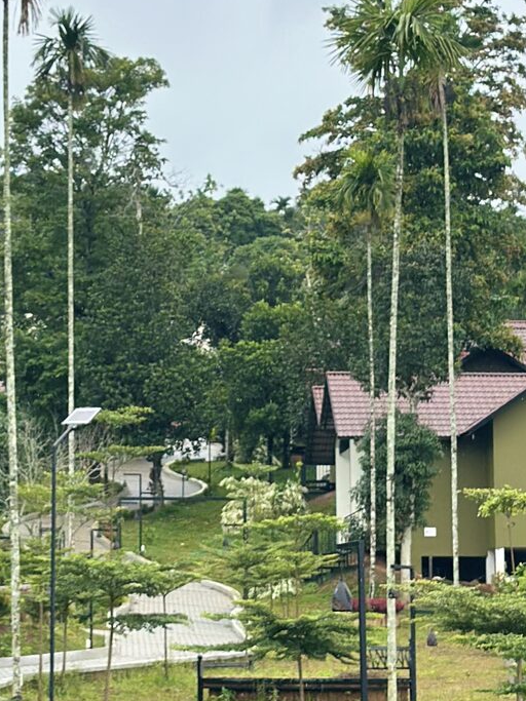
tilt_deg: +9.2
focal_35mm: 135
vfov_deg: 14.6
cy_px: 217
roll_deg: -0.3
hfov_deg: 11.0
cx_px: 124
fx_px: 2736
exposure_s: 1/927
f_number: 1.78
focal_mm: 6.86
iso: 80
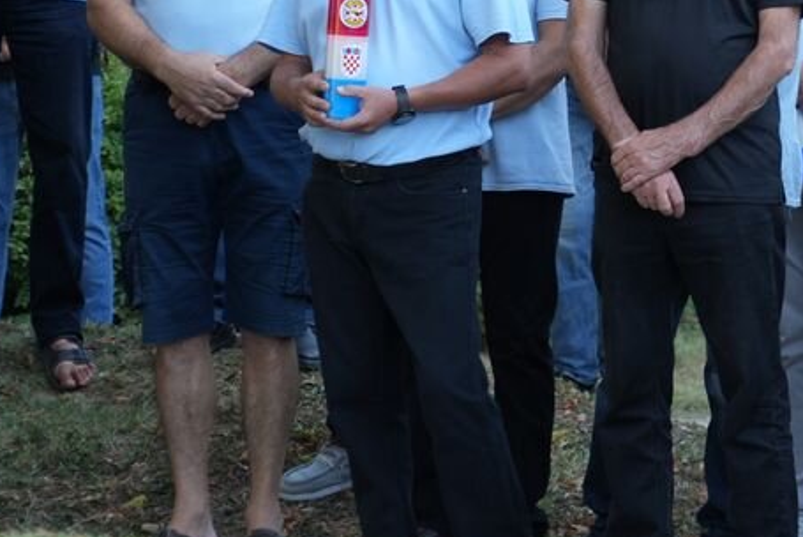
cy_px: -20
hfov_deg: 7.1
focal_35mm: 288
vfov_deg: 4.8
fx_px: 6428
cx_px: 792
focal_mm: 128
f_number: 6.3
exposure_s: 1/160
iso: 320
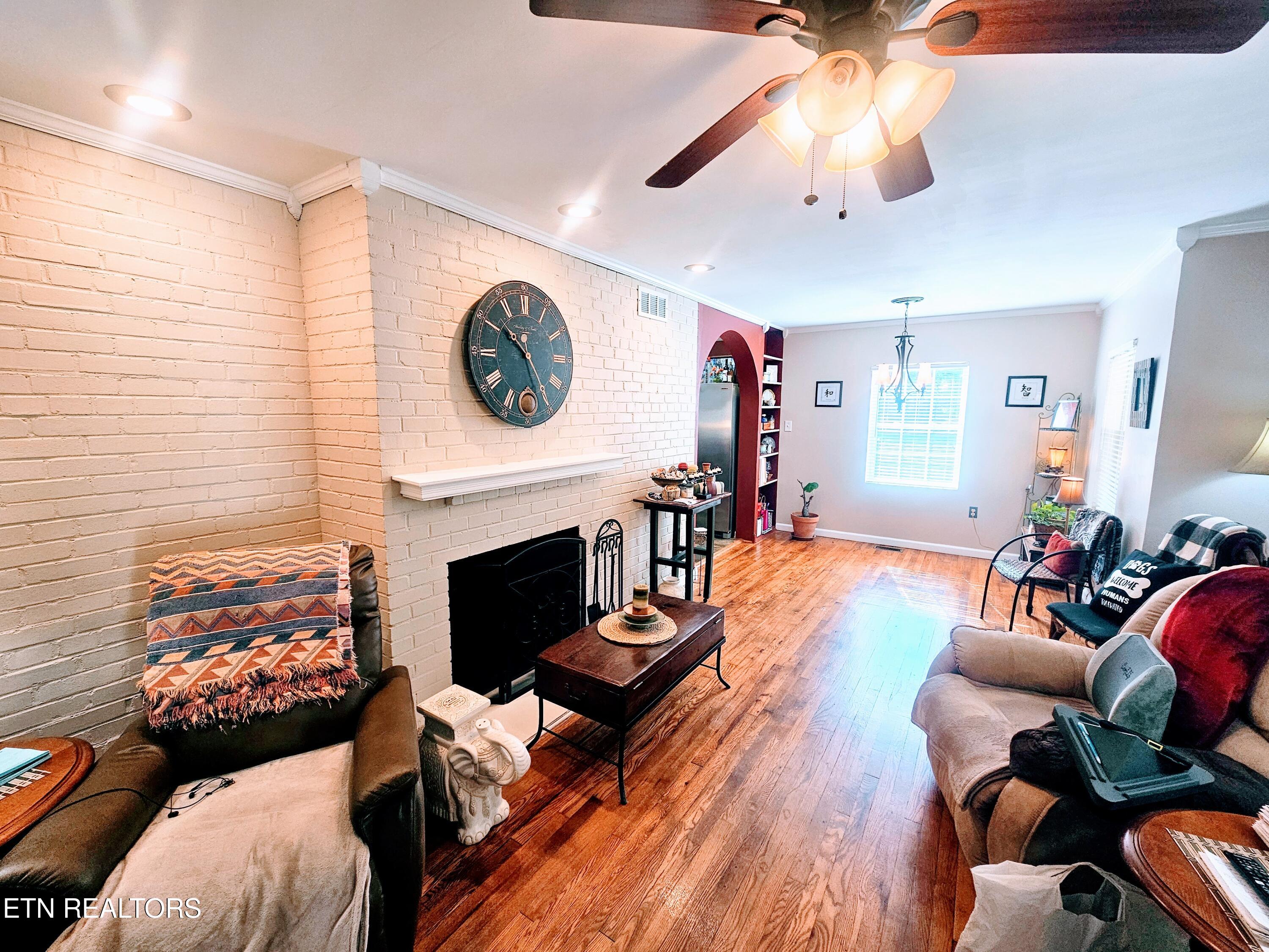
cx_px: 634
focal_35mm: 13
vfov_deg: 89.9
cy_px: 476
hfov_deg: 106.2
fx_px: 477
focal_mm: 2.2
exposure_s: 1/60
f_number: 2.2
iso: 80
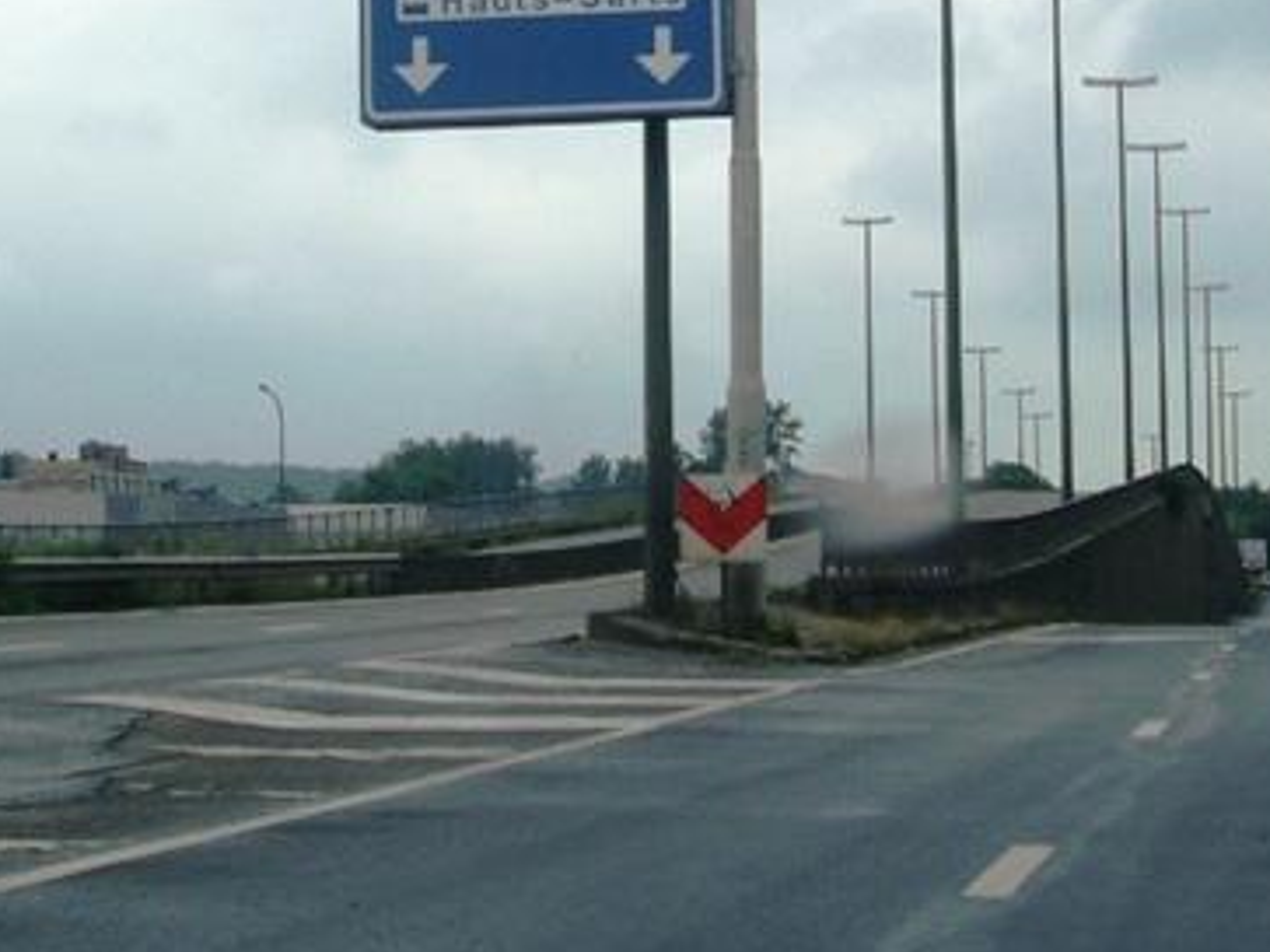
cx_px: 651
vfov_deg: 21.6
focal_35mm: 67
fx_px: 2457
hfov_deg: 29.0
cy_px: 147
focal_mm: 7.9
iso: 64
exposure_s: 1/500
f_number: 2.8
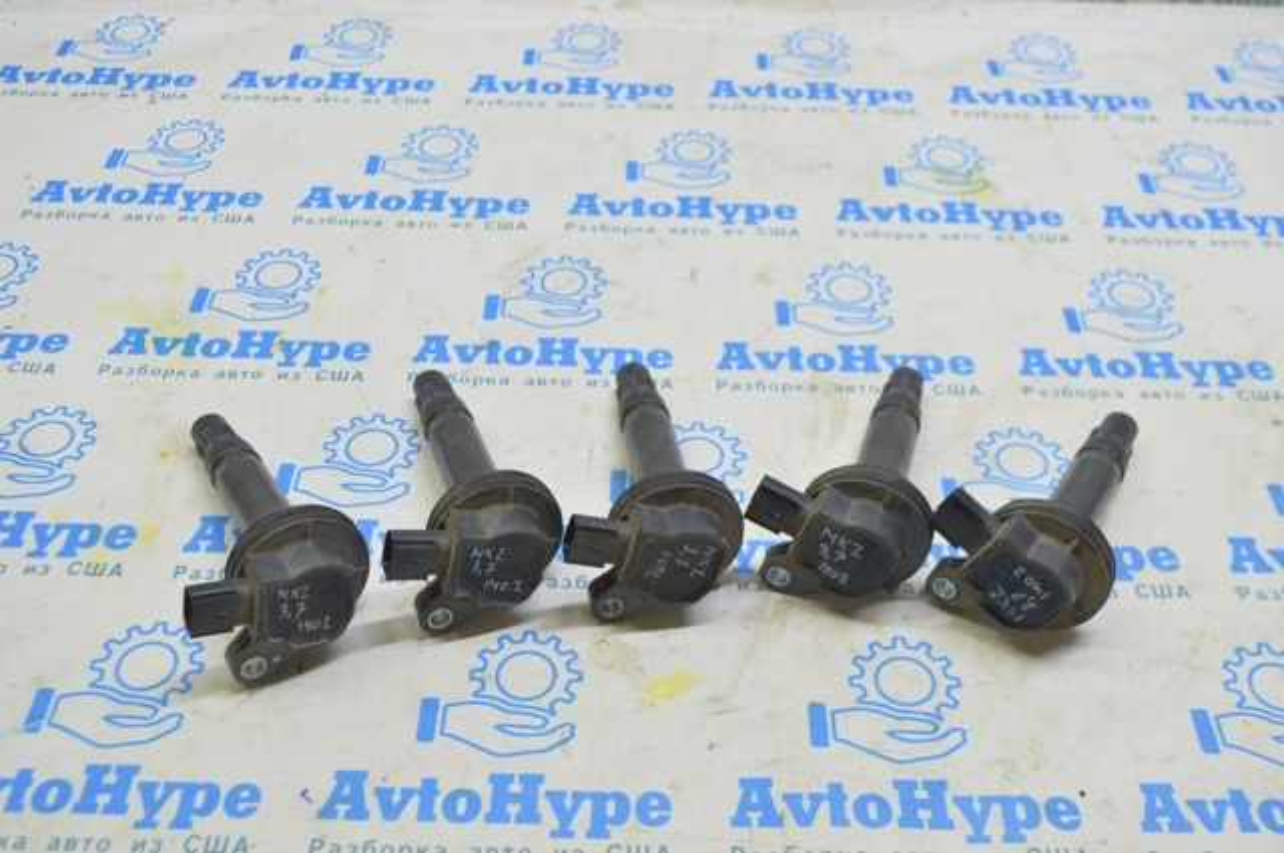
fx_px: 1389
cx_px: 642
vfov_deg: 34.1
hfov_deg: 49.6
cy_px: 426
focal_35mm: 39
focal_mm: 26
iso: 400
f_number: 5.6
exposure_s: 1/20
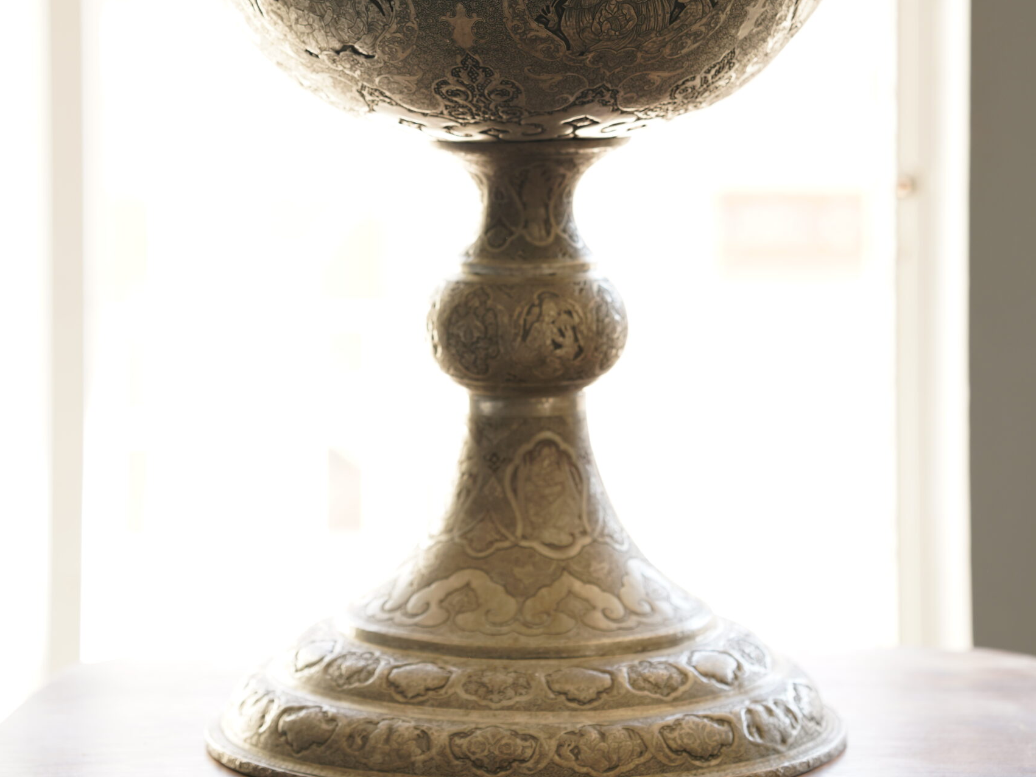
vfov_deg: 12.0
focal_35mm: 123
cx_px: 518
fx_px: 3681
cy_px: 139
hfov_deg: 16.0
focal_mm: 85
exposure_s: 1/100
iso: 200
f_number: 2.5
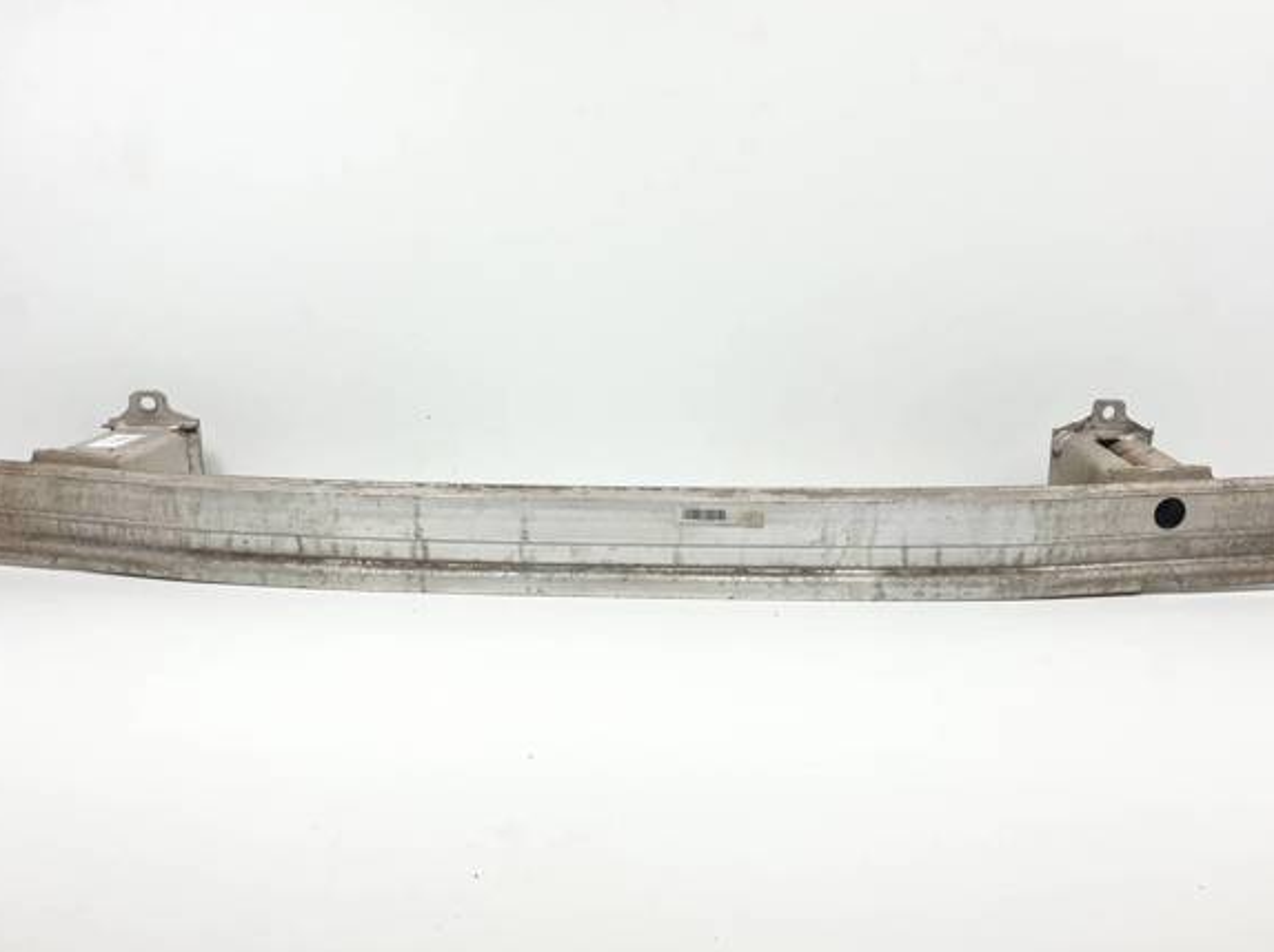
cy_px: 474
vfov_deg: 48.1
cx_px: 626
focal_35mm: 29
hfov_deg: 61.7
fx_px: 1066
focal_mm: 4.3
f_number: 2.4
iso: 50
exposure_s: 1/234
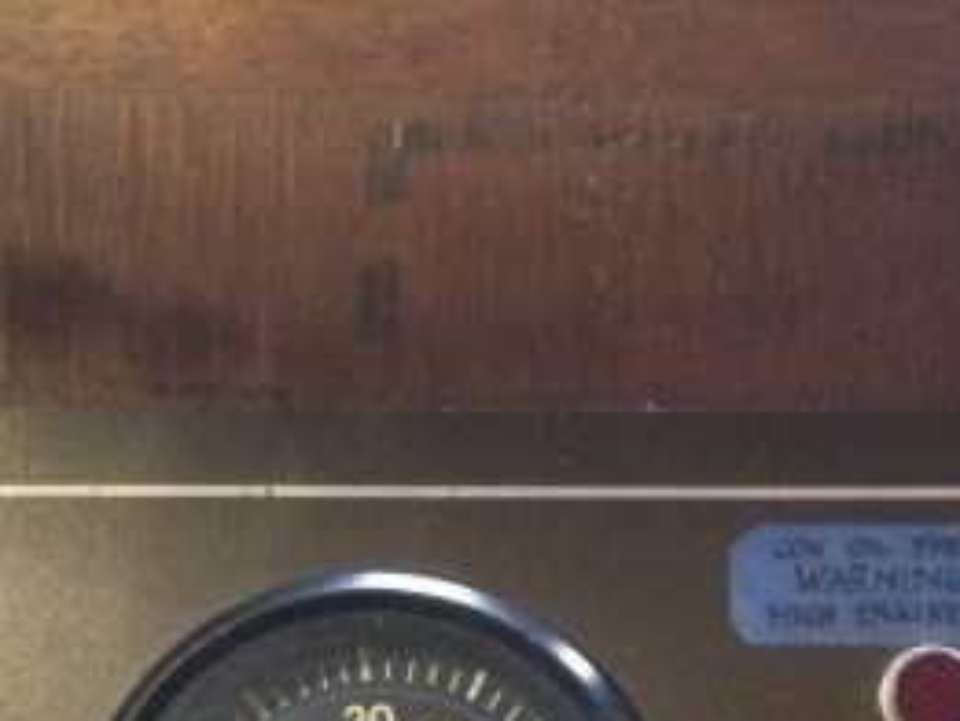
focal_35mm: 89
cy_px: 868
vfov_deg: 16.0
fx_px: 2469
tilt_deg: -59.7
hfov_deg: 21.6
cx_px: 824
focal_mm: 4.15
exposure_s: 1/15
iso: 640
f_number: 2.2
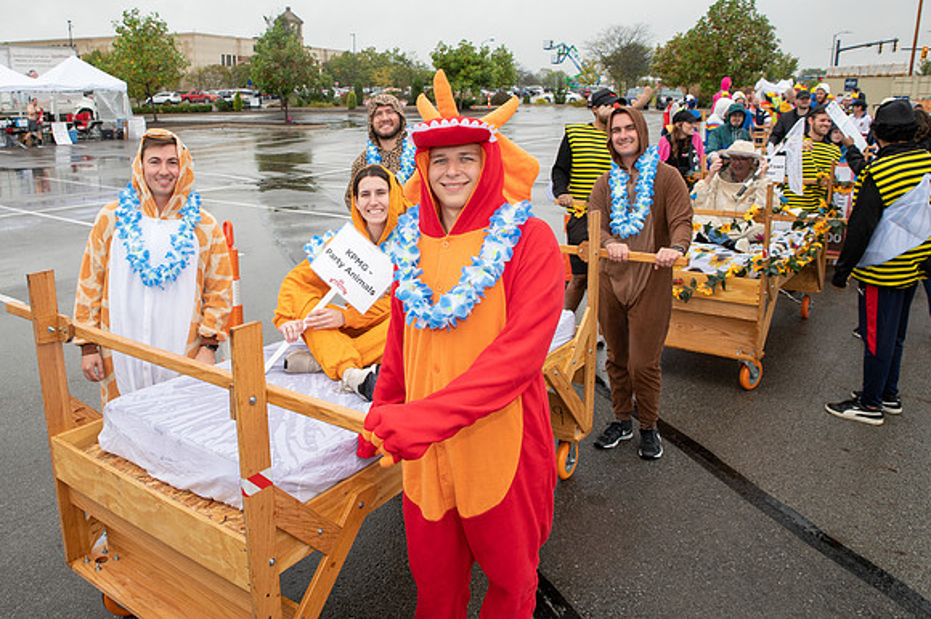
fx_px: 736
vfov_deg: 45.5
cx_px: 387
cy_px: 262
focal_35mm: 28
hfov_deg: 64.2
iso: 400
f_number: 6.3
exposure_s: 1/200
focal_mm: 24
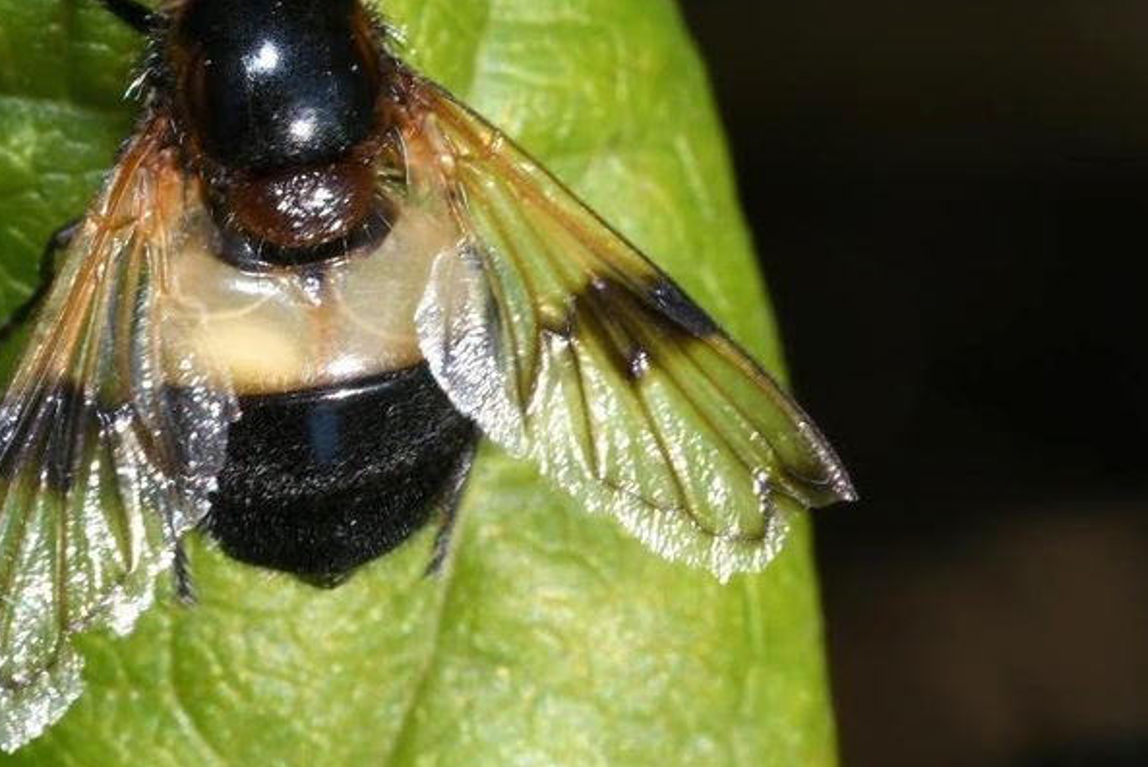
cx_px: 331
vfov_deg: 5.4
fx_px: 8129
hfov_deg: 8.1
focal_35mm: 255
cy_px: 261
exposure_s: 1/60
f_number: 29
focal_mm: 105
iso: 250
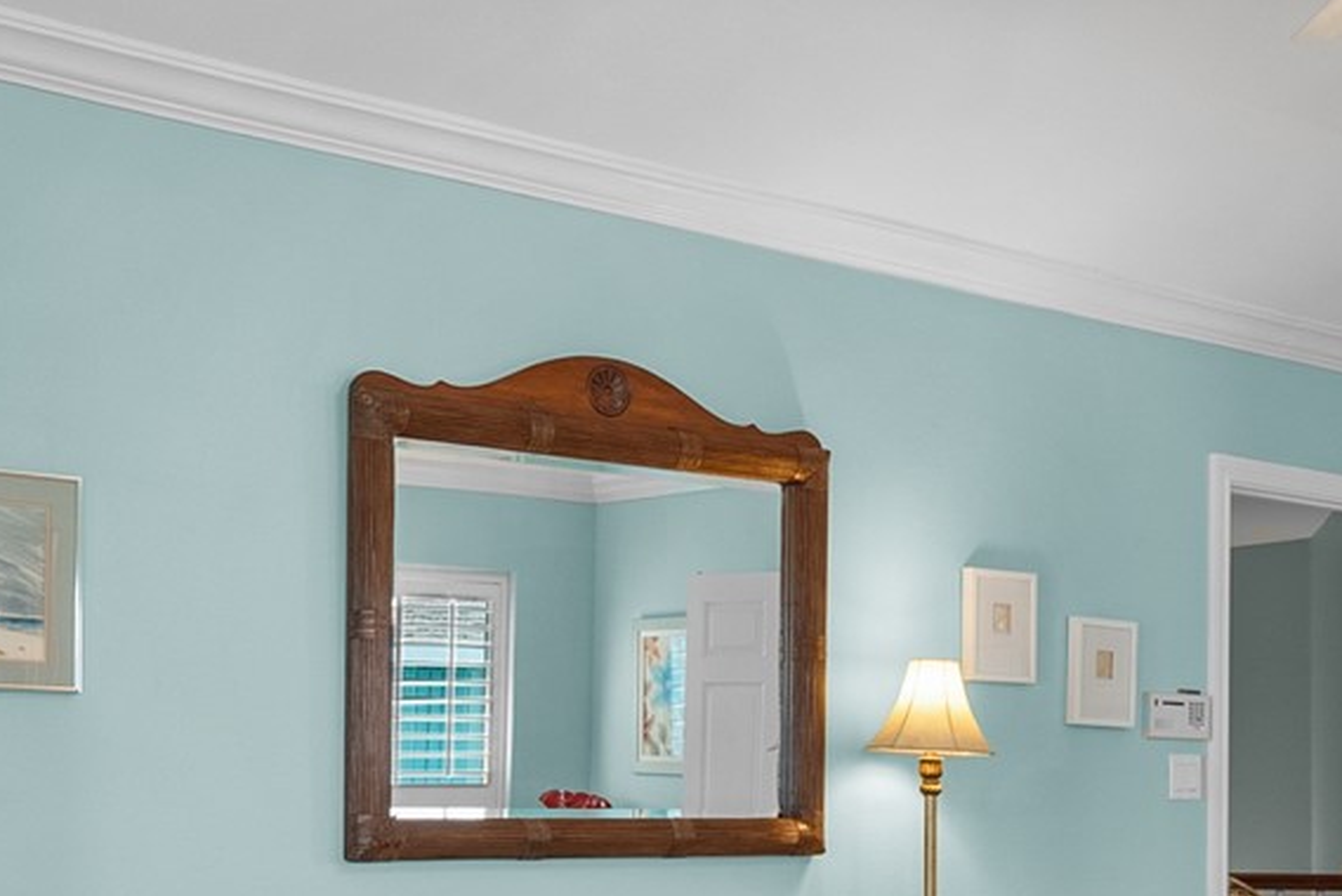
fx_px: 2275
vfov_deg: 21.8
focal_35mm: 61
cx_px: 906
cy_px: 801
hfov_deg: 32.6
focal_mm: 16
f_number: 8
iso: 1000
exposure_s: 1/3
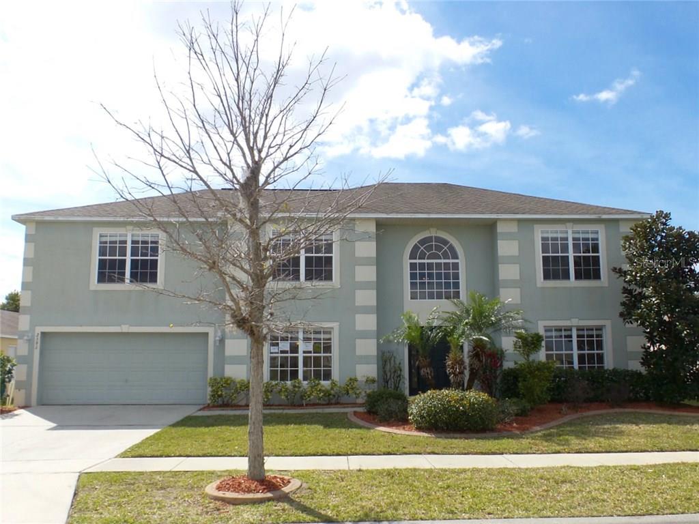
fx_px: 464
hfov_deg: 73.9
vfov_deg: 58.9
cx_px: 350
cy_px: 262
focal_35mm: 23
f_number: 3.5
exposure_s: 1/1250
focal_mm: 4.1
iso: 100
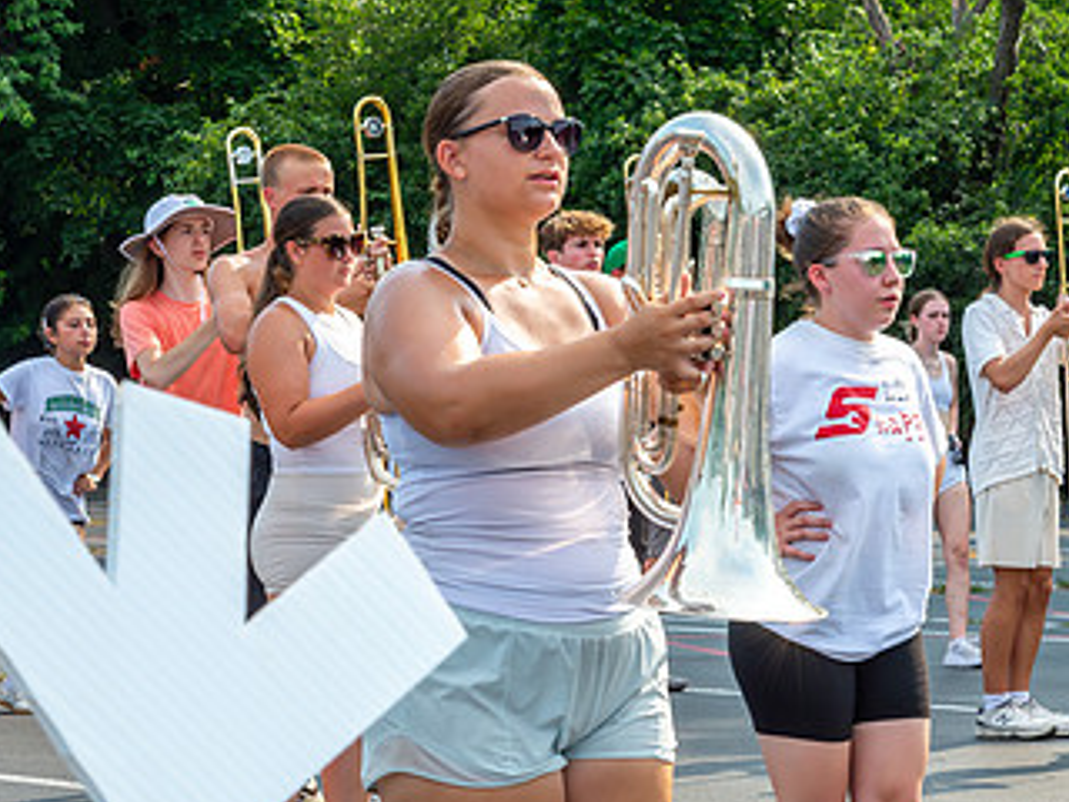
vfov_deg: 10.0
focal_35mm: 148
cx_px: 267
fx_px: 4570
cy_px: 278
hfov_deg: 13.3
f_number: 13
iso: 320
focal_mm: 70
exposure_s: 1/250
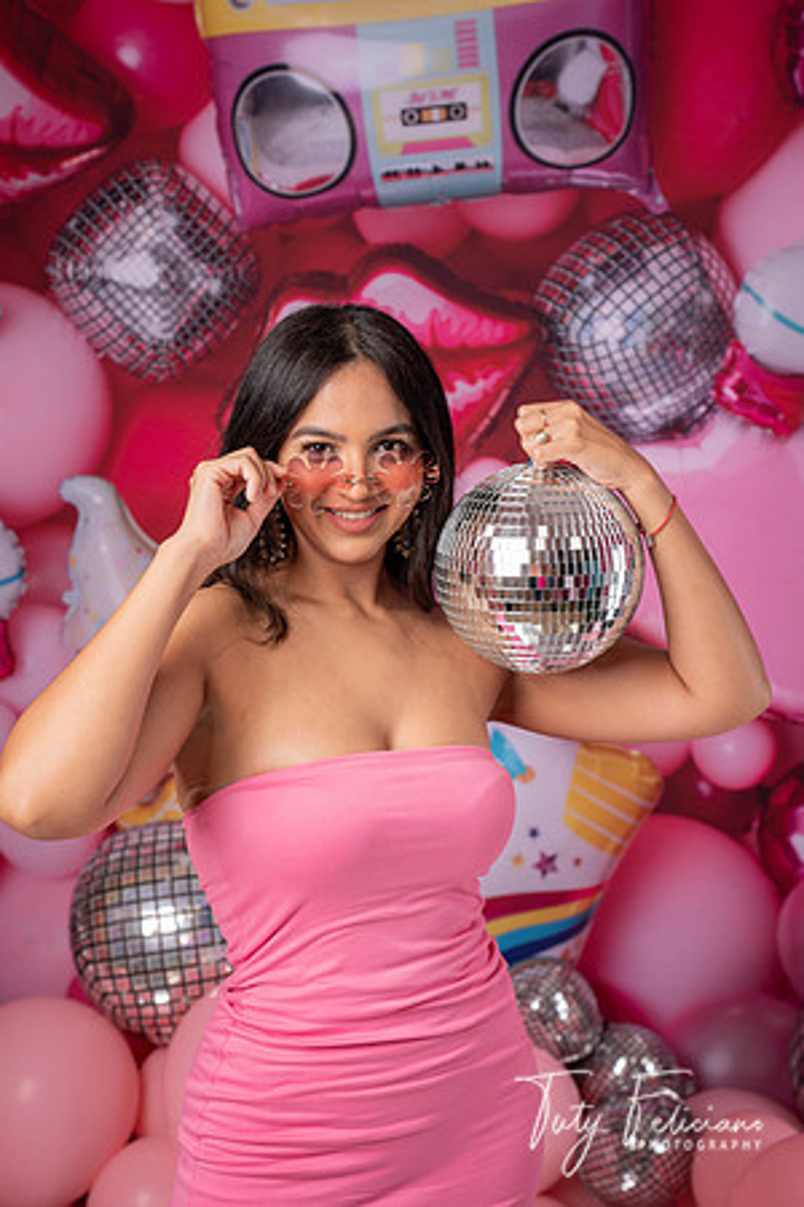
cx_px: 402
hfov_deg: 24.2
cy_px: 604
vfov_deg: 35.6
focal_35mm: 56
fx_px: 1876
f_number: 5.6
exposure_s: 1/80
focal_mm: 56
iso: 250
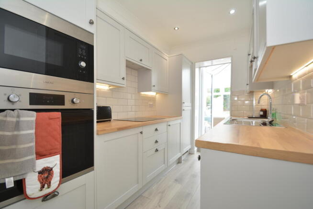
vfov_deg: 77.4
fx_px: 130
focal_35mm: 15
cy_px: 104
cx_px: 156
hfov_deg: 100.4
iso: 100
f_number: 5.6
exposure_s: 1/15
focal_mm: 10
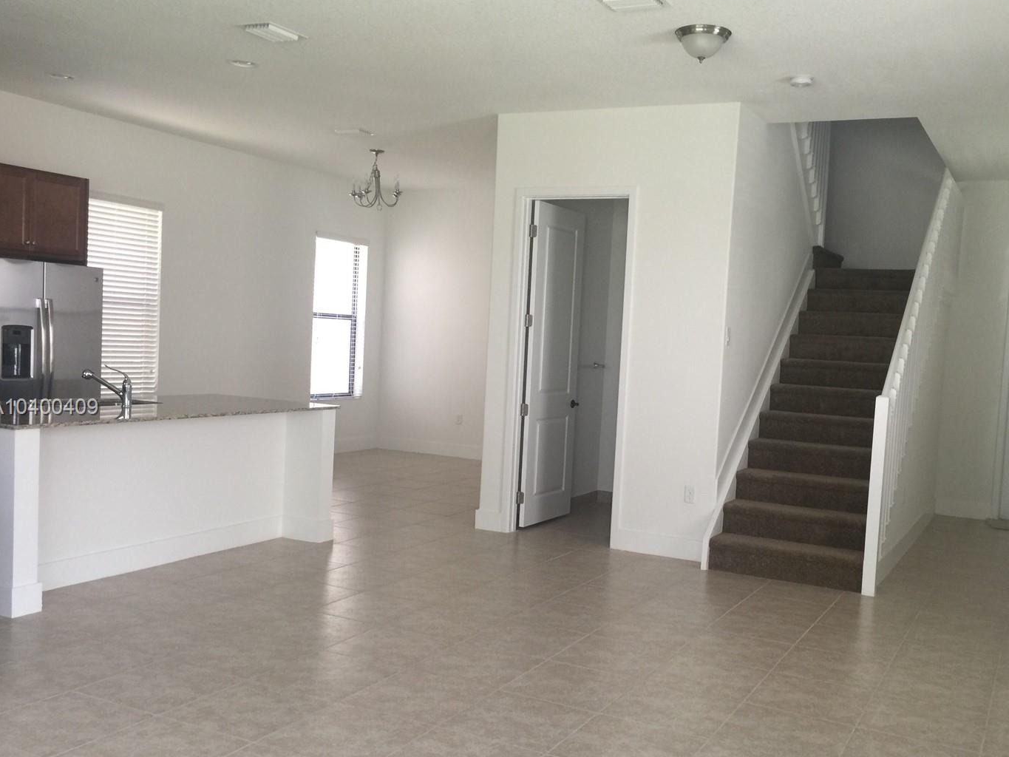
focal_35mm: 34
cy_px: 408
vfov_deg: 41.8
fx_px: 991
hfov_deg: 53.8
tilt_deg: -3.5
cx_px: 577
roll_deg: -3.7
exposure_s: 1/15
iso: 32
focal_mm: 4.15
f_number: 2.2
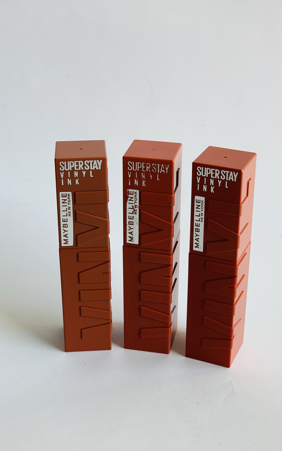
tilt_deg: -25.7
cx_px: 160
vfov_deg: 36.3
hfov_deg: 23.1
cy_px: 225
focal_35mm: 56
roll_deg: -1.2
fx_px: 689
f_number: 2.4
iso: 40
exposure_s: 1/122
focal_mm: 6
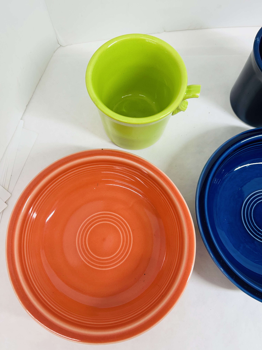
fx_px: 262
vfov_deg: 67.3
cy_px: 175
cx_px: 131
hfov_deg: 53.1
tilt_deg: -74.0
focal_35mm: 26
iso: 32
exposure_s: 1/120
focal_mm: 5.7
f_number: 1.5
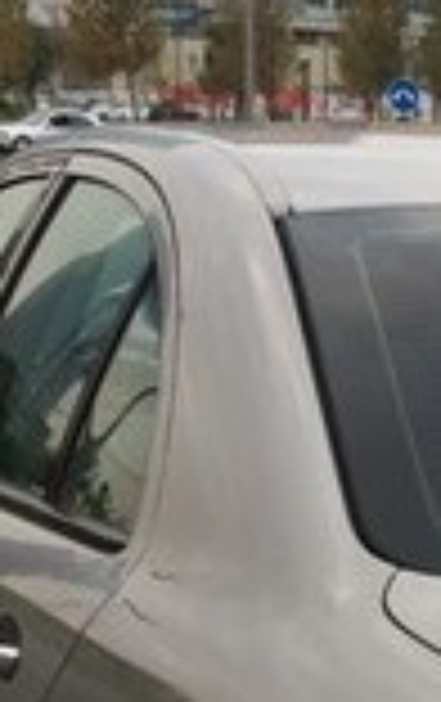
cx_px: 616
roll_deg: -2.9
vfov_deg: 15.5
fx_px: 2491
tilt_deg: -16.9
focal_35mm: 130
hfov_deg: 9.9
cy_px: 835
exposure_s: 1/101
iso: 32
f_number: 2.2
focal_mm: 4.15
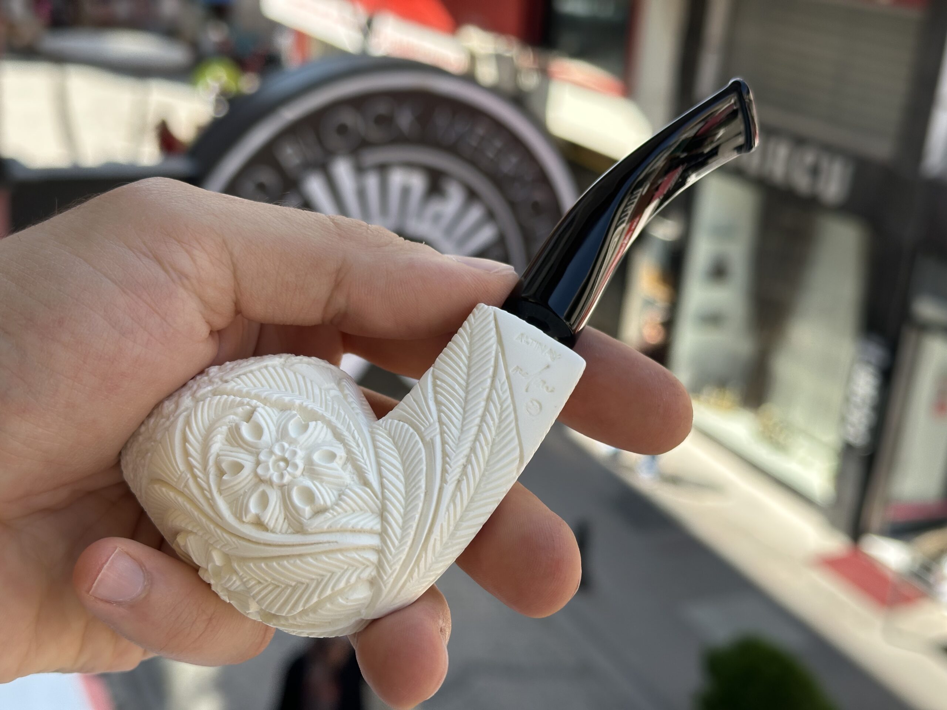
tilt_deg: -18.8
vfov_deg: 30.3
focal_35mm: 48
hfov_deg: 39.7
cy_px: 355
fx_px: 1313
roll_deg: -5.3
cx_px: 474
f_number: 1.78
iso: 64
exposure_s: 1/894
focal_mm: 6.86
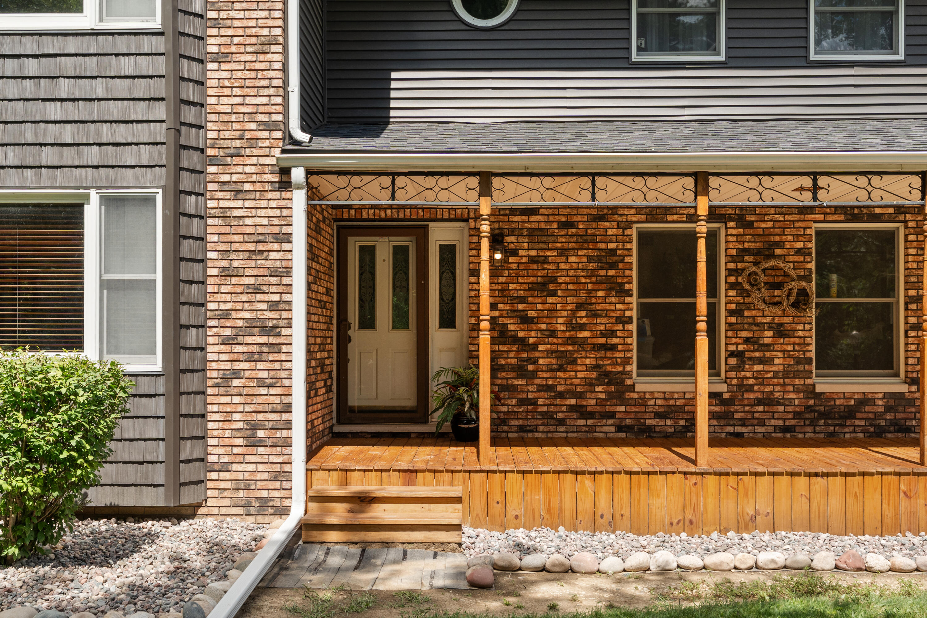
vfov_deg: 36.9
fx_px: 927
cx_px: 464
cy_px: 309
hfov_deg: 53.1
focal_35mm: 36
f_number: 5
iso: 400
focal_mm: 24
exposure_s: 1/250
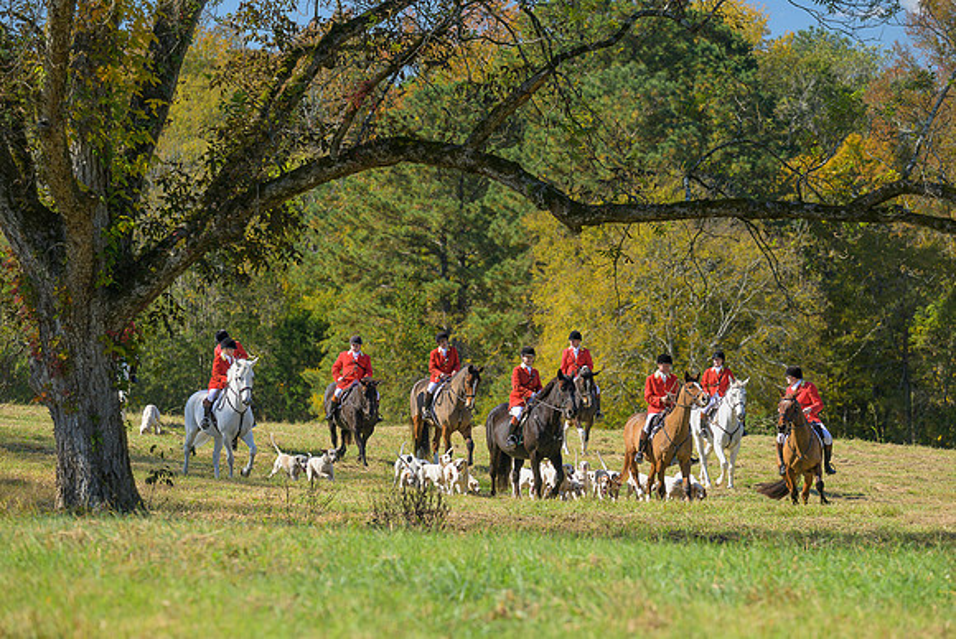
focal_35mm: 166
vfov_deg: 8.3
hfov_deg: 12.4
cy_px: 352
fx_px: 4412
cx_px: 530
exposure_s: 1/640
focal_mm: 150
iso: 200
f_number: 4
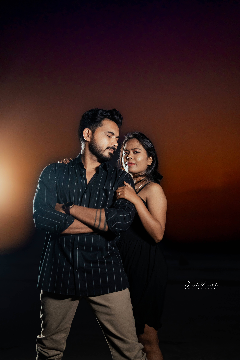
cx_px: 120
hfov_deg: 35.9
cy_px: 180
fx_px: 370
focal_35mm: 37
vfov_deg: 51.9
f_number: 2
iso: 1000
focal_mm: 37
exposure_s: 1/125
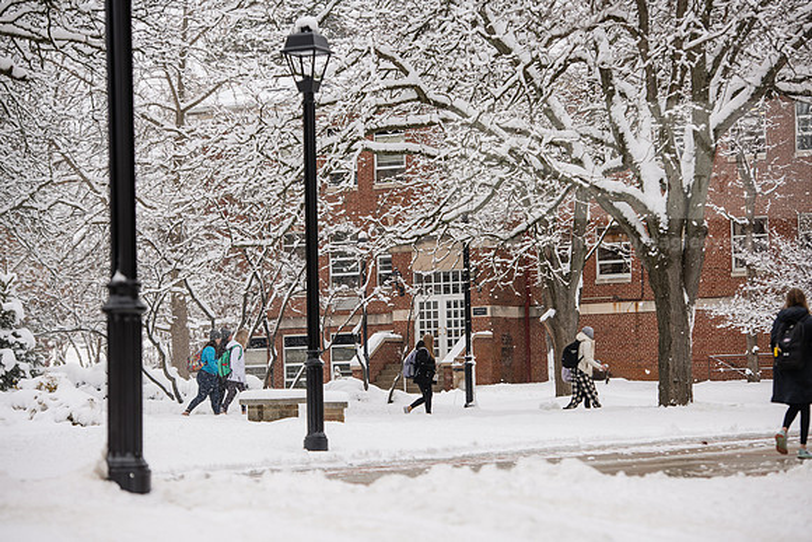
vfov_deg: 11.4
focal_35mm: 120
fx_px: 2707
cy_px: 271
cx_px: 406
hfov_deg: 17.1
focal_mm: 120
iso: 160
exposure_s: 1/400
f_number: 4
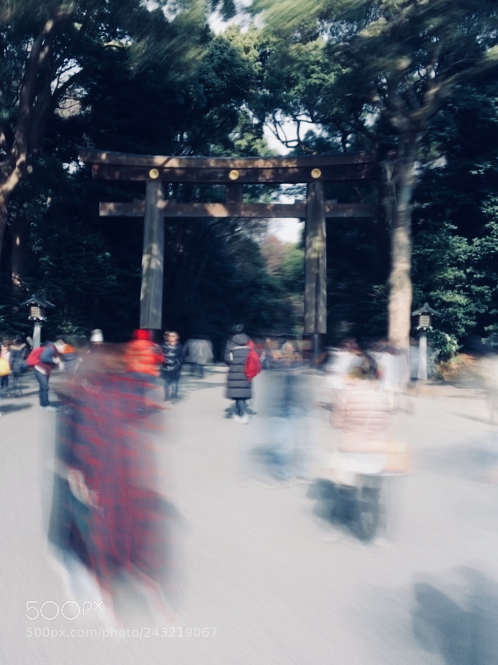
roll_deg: +0.9
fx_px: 557
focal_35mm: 29
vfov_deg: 61.7
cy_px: 332
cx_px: 249
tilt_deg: -2.7
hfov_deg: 48.2
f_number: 2.2
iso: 25
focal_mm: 4.15
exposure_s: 1/392
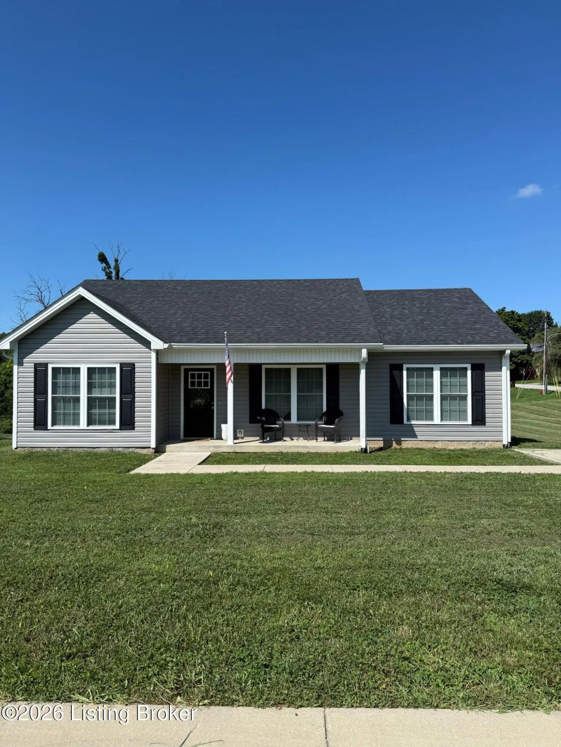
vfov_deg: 71.6
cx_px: 280
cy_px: 374
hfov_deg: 56.8
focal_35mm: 24
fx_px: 519
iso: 80
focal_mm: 6.76
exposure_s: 1/4975
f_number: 1.78
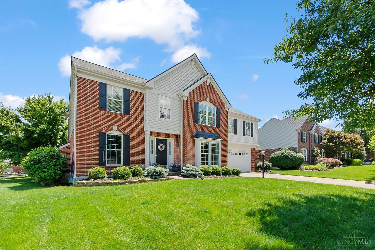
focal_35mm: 15
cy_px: 125
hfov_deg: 100.4
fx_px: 156
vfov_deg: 77.3
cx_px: 188
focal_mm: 10
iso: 400
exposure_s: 1/800
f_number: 9
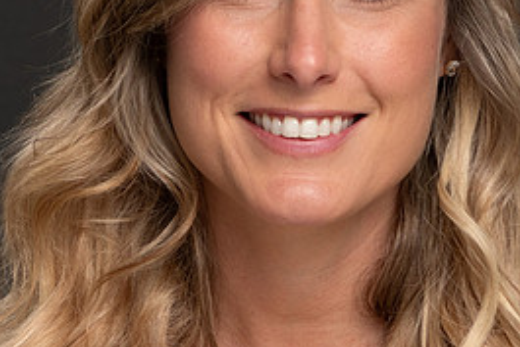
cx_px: 327
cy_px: 261
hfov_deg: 5.6
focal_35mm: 368
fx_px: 5318
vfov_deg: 3.7
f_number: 4.5
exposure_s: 1/125
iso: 100
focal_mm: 70
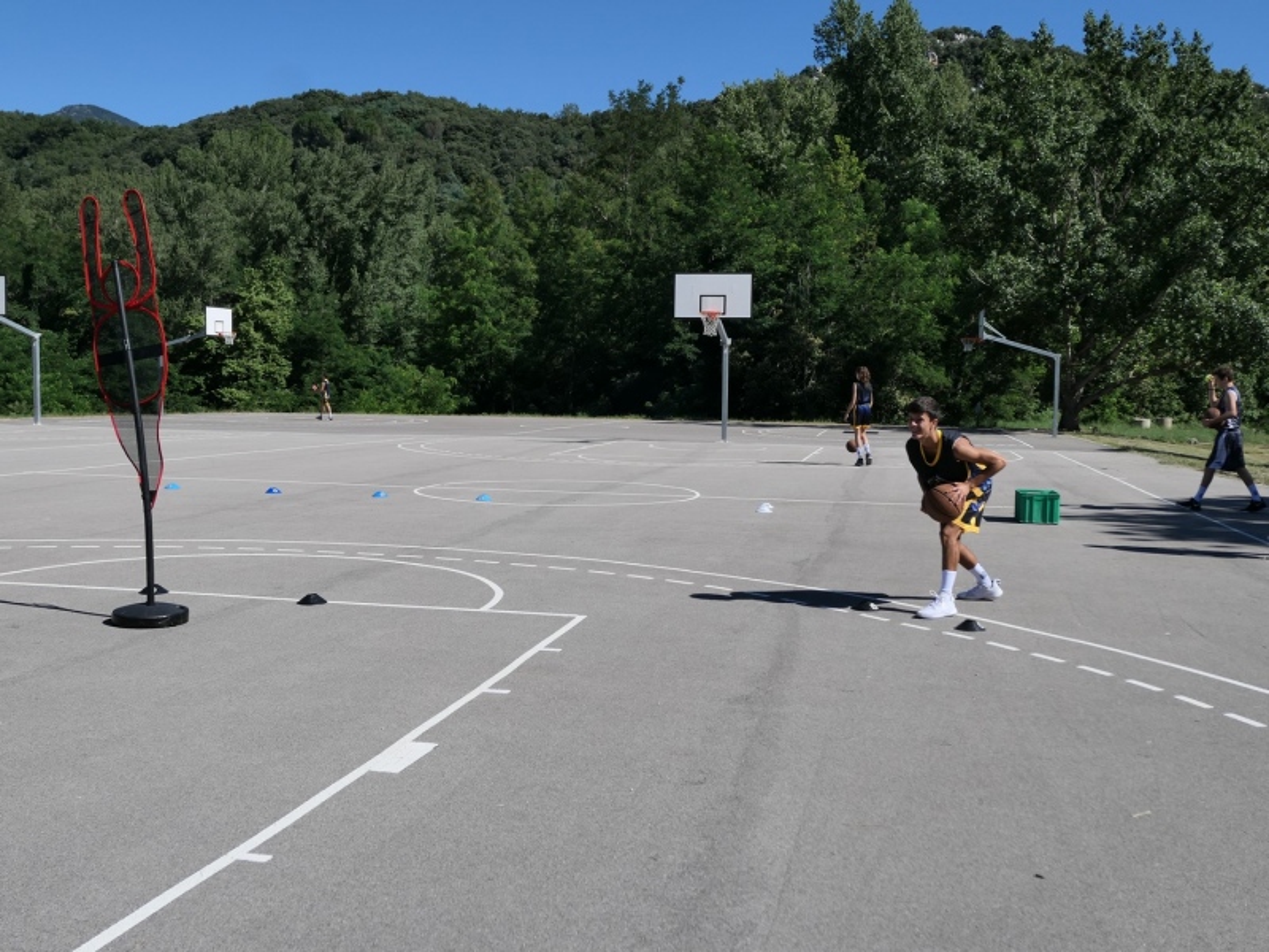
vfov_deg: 41.8
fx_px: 1246
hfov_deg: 54.0
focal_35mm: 34
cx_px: 634
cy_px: 476
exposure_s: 1/1600
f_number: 4
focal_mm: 11.5
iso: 125
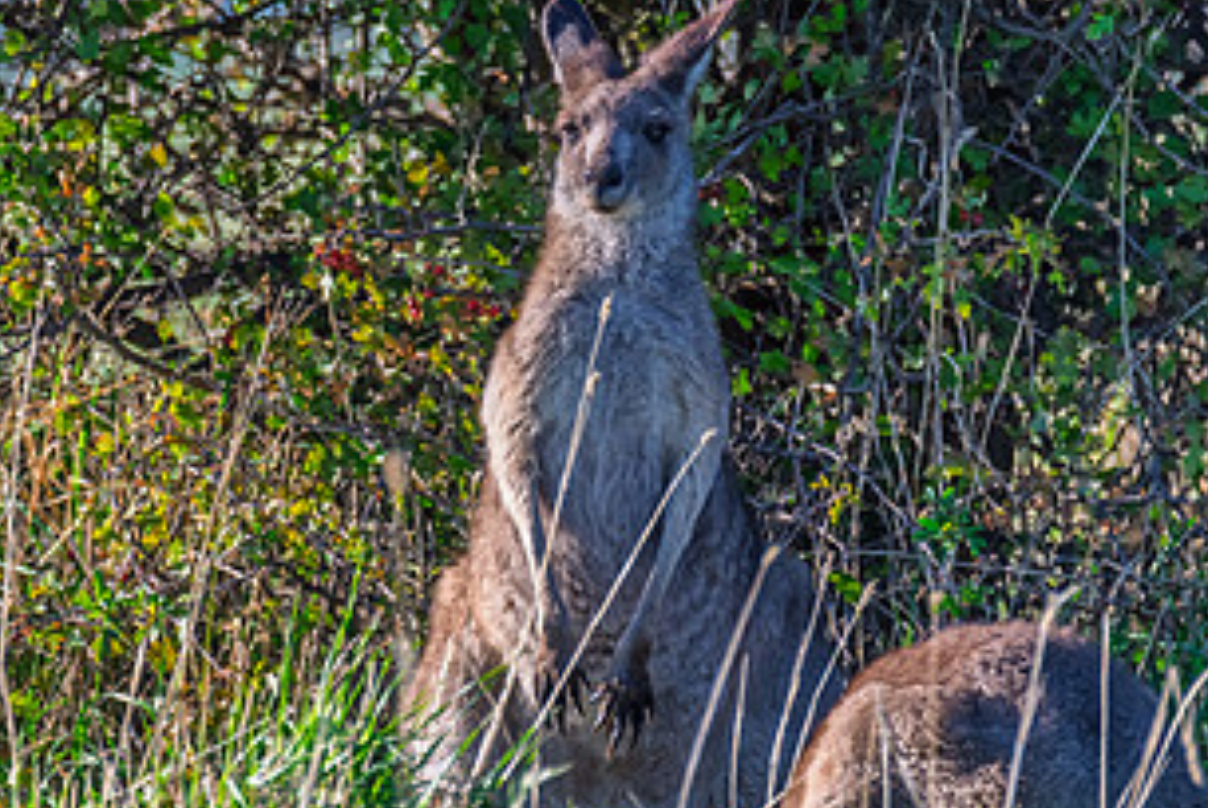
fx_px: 40338
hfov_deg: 1.7
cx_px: 561
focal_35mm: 1201
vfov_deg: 1.1
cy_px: 403
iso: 800
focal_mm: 600
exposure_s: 1/800
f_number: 6.3
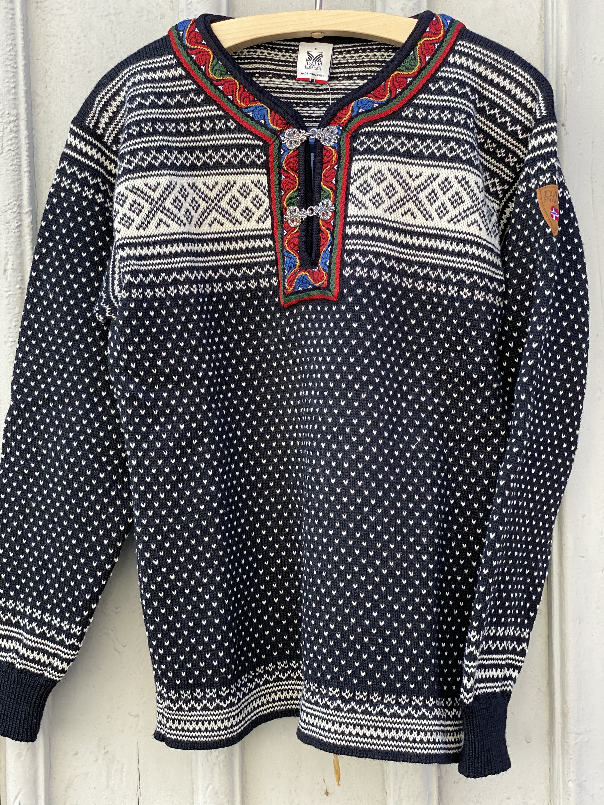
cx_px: 302
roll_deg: +1.4
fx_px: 1210
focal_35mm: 52
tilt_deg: -1.9
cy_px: 402
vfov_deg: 36.8
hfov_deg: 28.0
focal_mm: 6
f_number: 2
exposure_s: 1/122
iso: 40
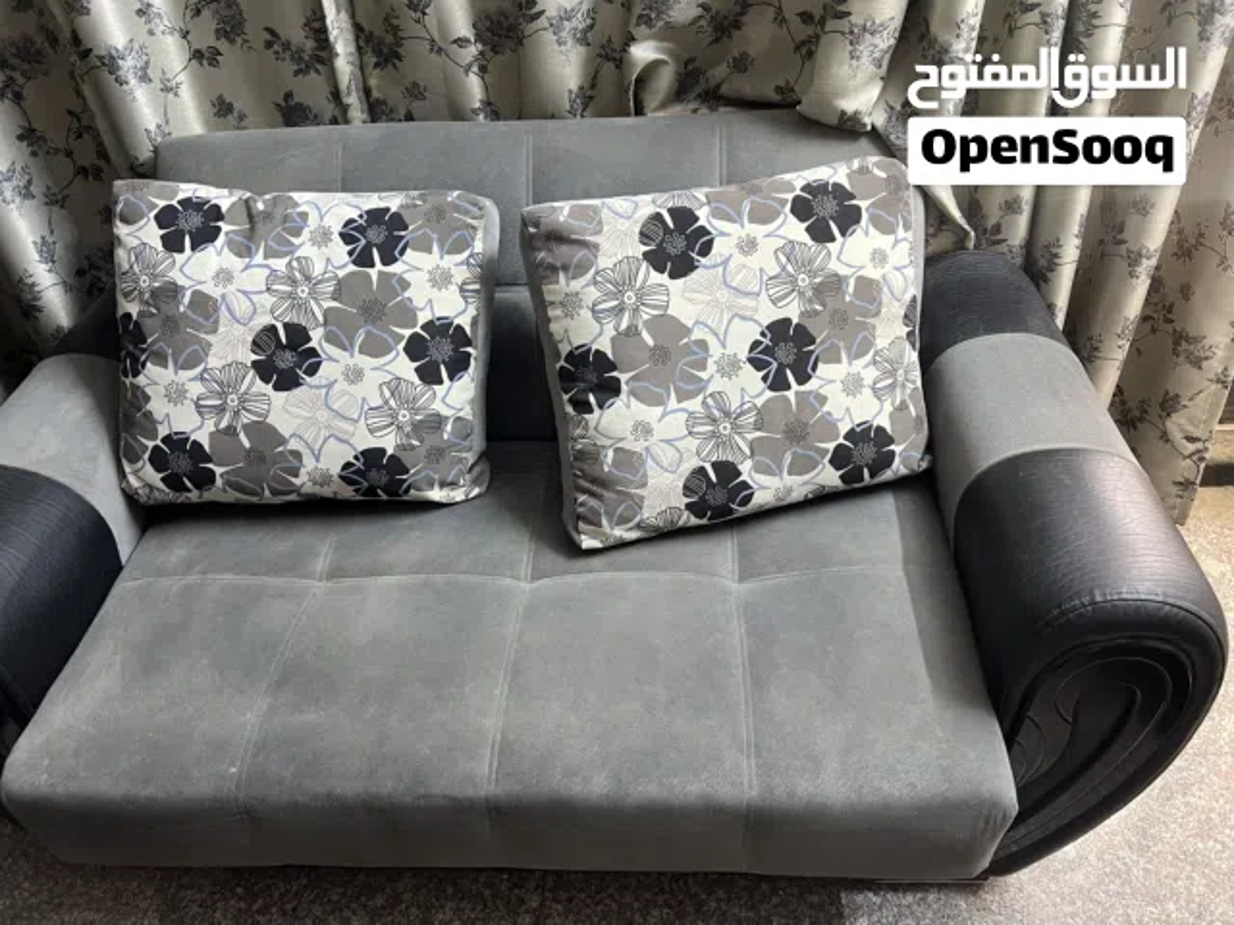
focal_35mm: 26
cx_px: 617
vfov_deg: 53.1
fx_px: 927
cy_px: 462
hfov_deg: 67.3
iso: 125
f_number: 1.5
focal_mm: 5.7
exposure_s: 1/66
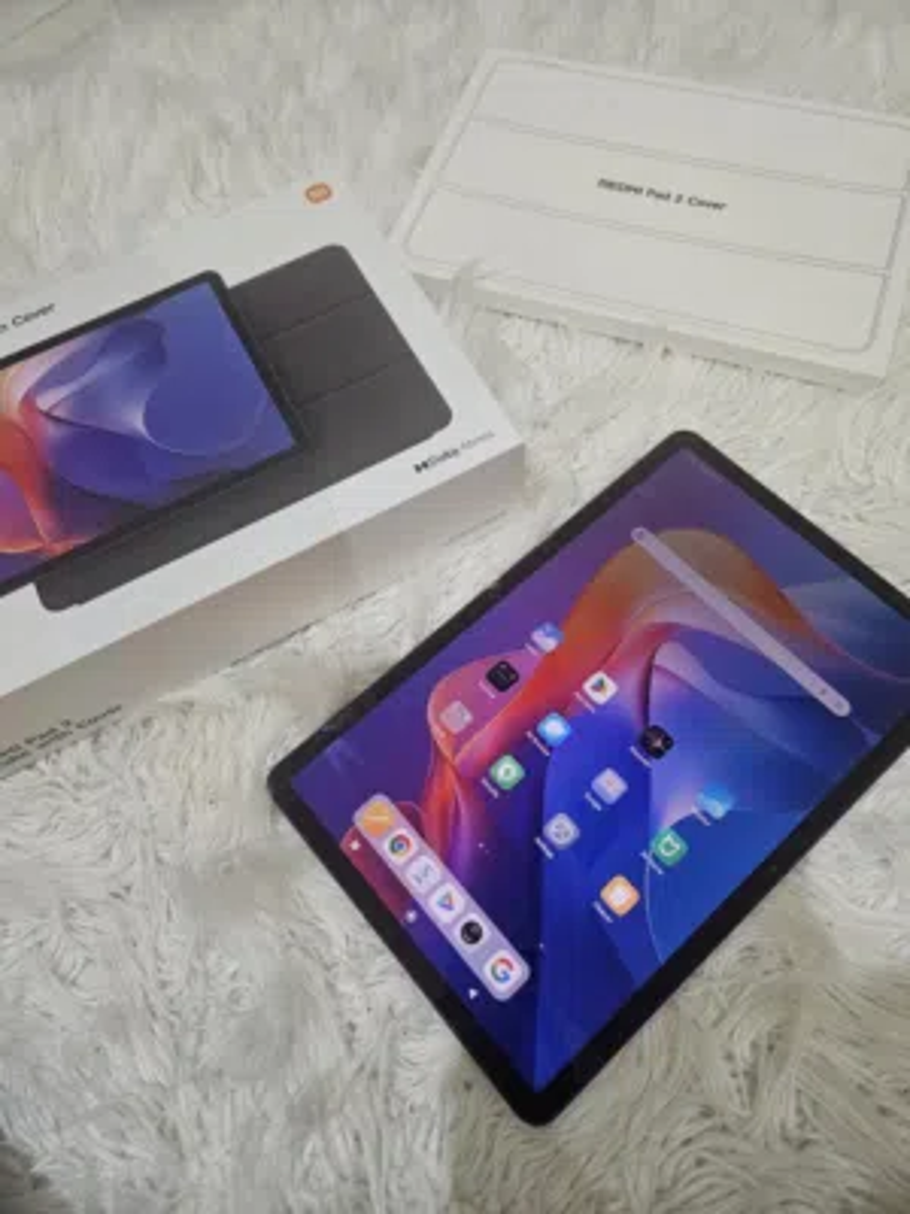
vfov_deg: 73.9
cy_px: 607
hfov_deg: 58.9
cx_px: 455
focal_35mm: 23
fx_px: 806
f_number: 1.8
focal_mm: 5.4
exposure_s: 1/120
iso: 800
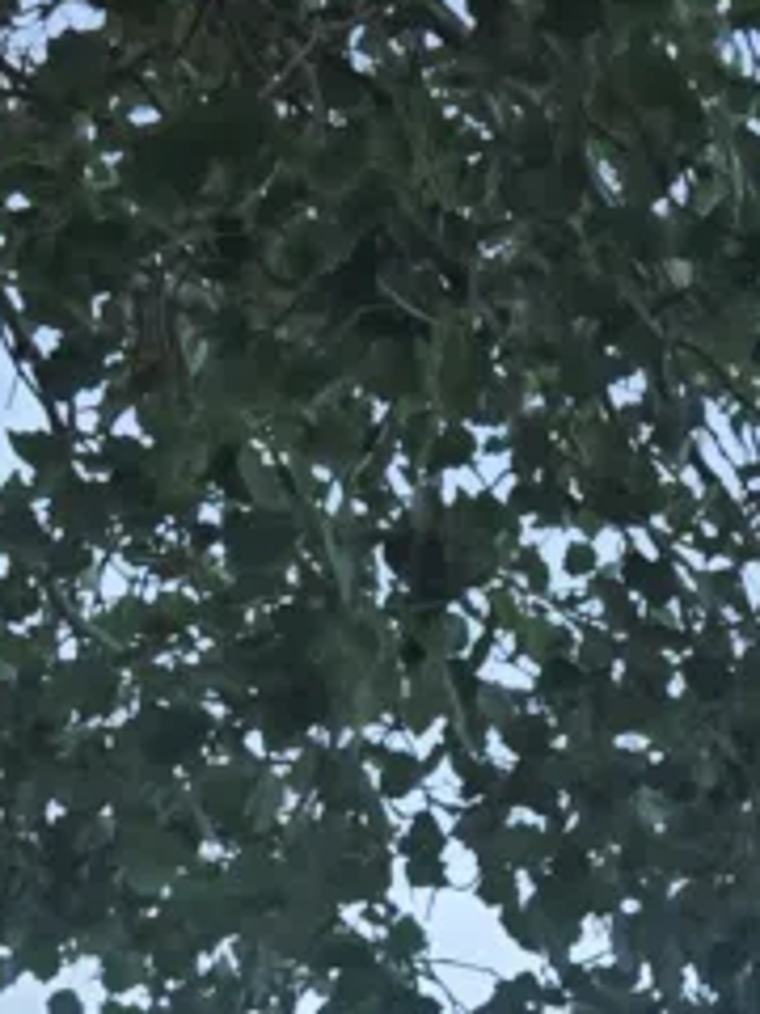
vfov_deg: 11.7
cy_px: 2584
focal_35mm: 131
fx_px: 3835
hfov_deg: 11.0
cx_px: 984
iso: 32
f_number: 1.7
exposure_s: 1/182
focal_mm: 6.3
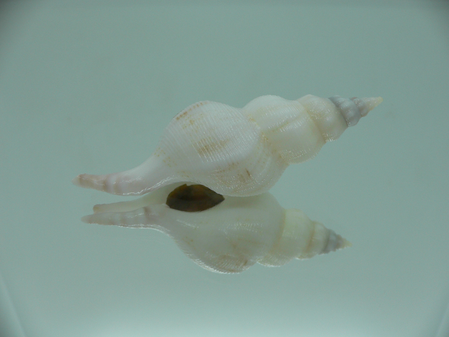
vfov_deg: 40.7
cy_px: 168
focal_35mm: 35
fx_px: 454
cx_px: 224
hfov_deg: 52.6
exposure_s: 1/60
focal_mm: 4.6
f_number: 2.8
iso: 80
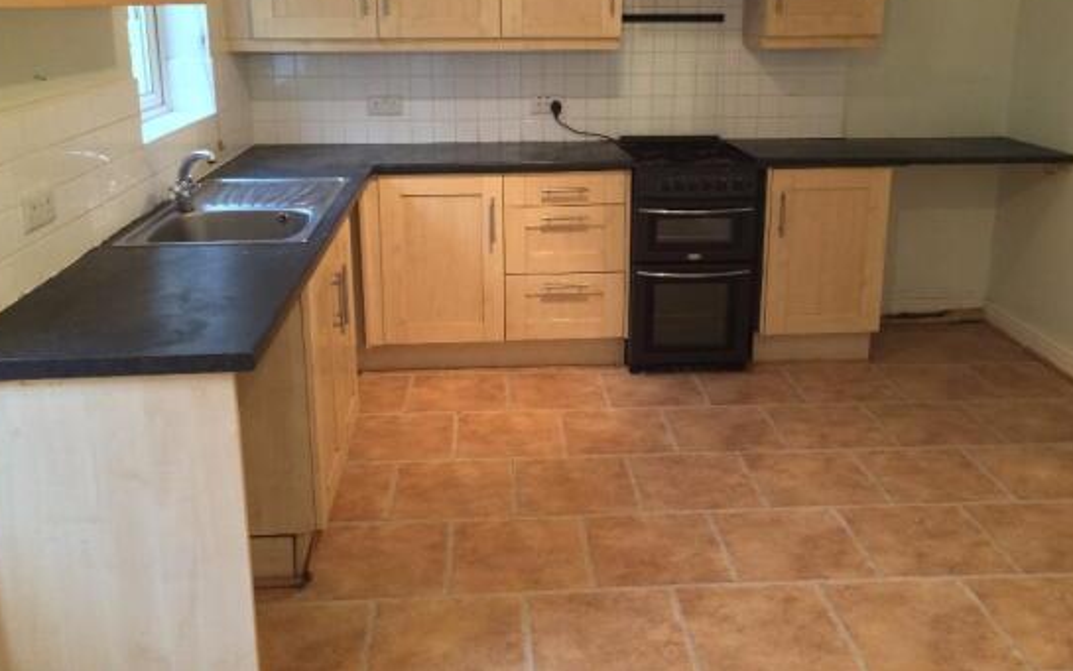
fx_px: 995
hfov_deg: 56.7
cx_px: 544
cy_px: 243
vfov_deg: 37.0
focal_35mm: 34
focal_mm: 4.12
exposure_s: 1/33
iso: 320
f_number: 2.2
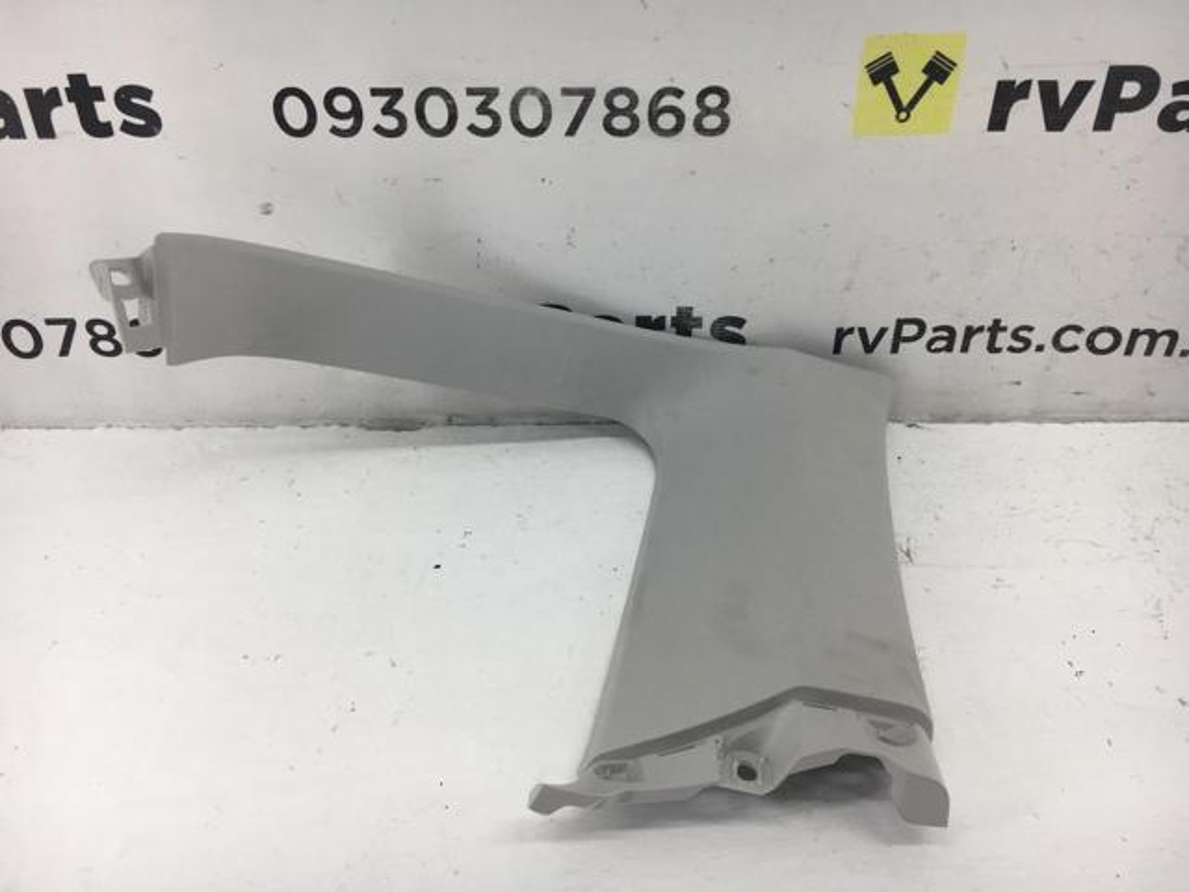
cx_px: 594
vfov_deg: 48.2
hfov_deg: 61.7
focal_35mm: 29
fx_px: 996
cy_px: 446
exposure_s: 1/100
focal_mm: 4.15
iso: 32
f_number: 2.2
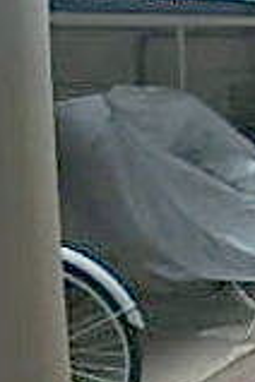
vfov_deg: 22.9
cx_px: 746
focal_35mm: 88
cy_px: 89
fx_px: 935
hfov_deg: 10.9
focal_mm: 3.7
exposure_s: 1/400
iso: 125
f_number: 3.5
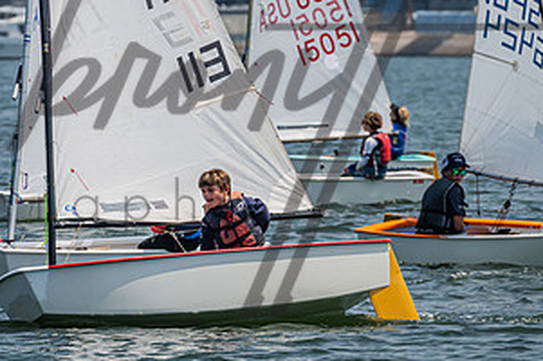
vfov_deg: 2.1
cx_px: 221
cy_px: 69
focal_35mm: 646
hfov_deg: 3.2
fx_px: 9733
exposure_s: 1/1600
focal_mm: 300
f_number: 8
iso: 320
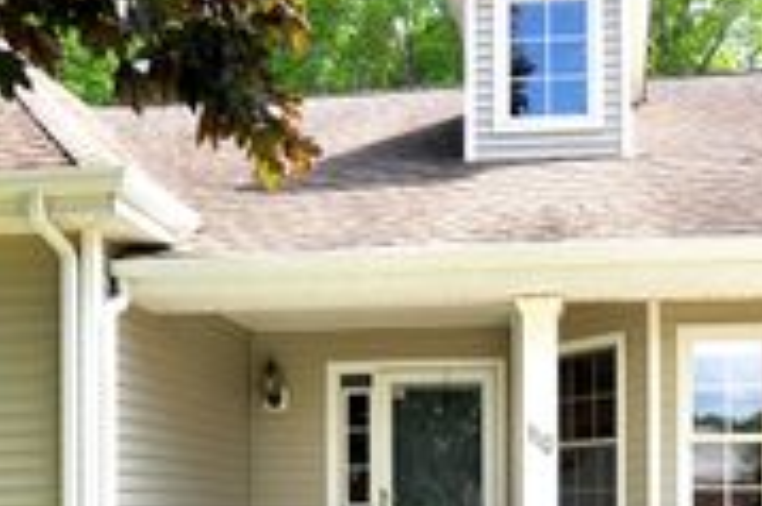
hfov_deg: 45.6
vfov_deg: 29.8
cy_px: 502
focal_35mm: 42
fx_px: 888
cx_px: 515
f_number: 8
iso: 400
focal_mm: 10
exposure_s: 1/320
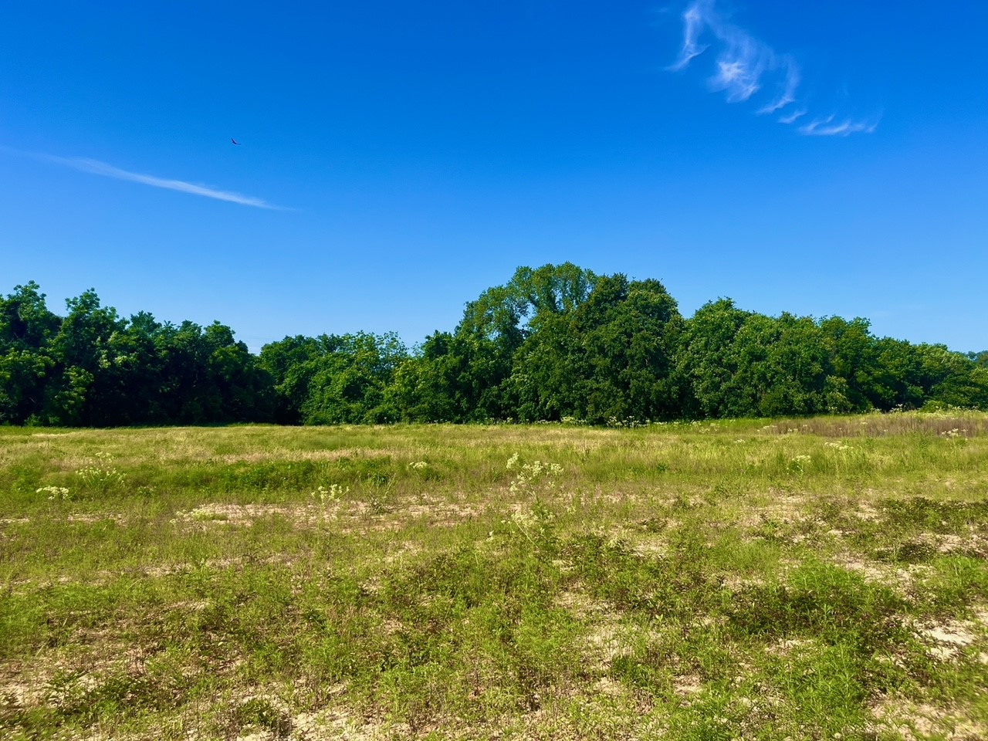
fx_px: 742
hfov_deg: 67.3
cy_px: 370
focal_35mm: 26
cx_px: 494
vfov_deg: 53.1
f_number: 1.6
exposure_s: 1/3623
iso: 50
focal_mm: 5.1
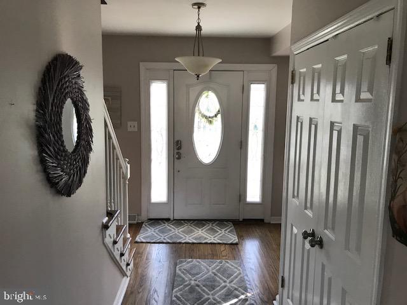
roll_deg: -0.9
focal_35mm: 28
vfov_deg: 49.7
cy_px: 152
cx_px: 204
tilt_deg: -9.0
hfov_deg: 63.4
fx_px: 329
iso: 25
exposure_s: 1/30
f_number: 1.8
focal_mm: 3.99
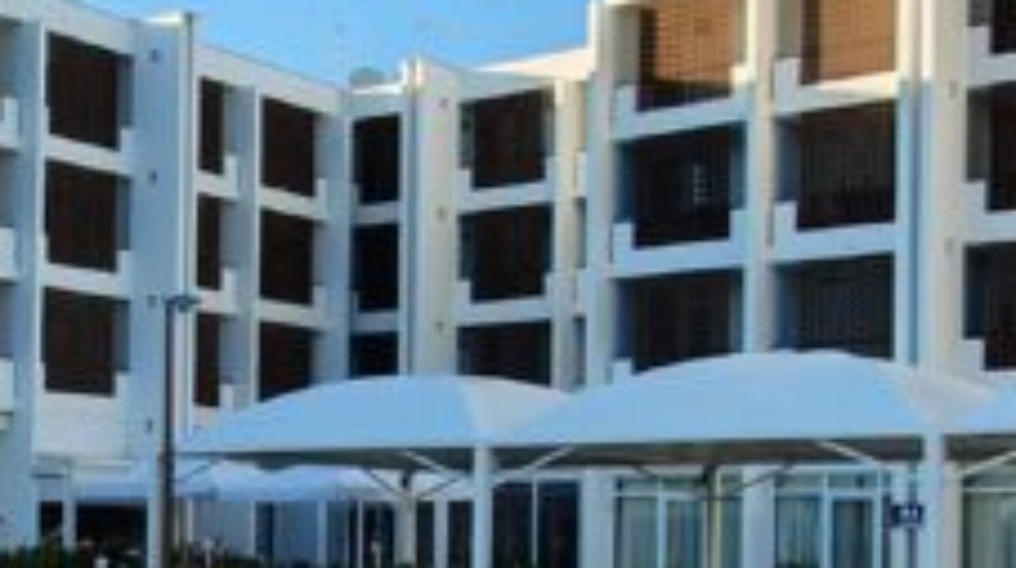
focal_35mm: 64
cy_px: 501
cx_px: 300
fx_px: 1722
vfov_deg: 18.5
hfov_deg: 32.5
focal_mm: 1.8
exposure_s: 1/383
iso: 50
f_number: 2.2
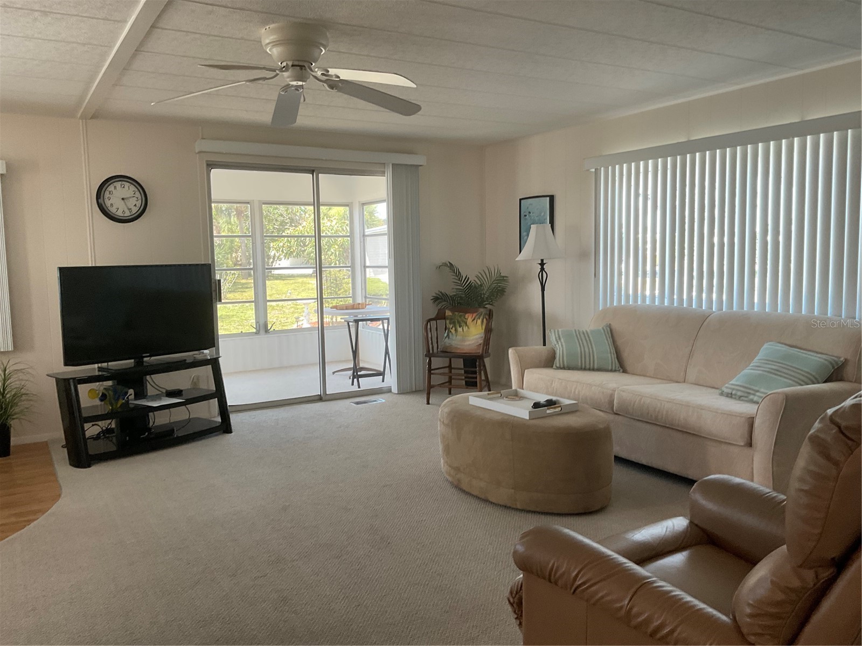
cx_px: 431
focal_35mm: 29
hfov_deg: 61.7
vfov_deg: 48.2
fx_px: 722
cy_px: 323
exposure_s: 1/60
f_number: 1.8
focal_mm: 3
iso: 64
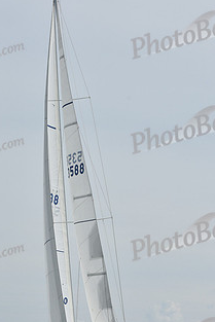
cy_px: 195
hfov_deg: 9.9
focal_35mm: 139
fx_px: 1244
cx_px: 78
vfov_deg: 14.7
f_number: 10
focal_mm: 75
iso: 320
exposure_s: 1/1250
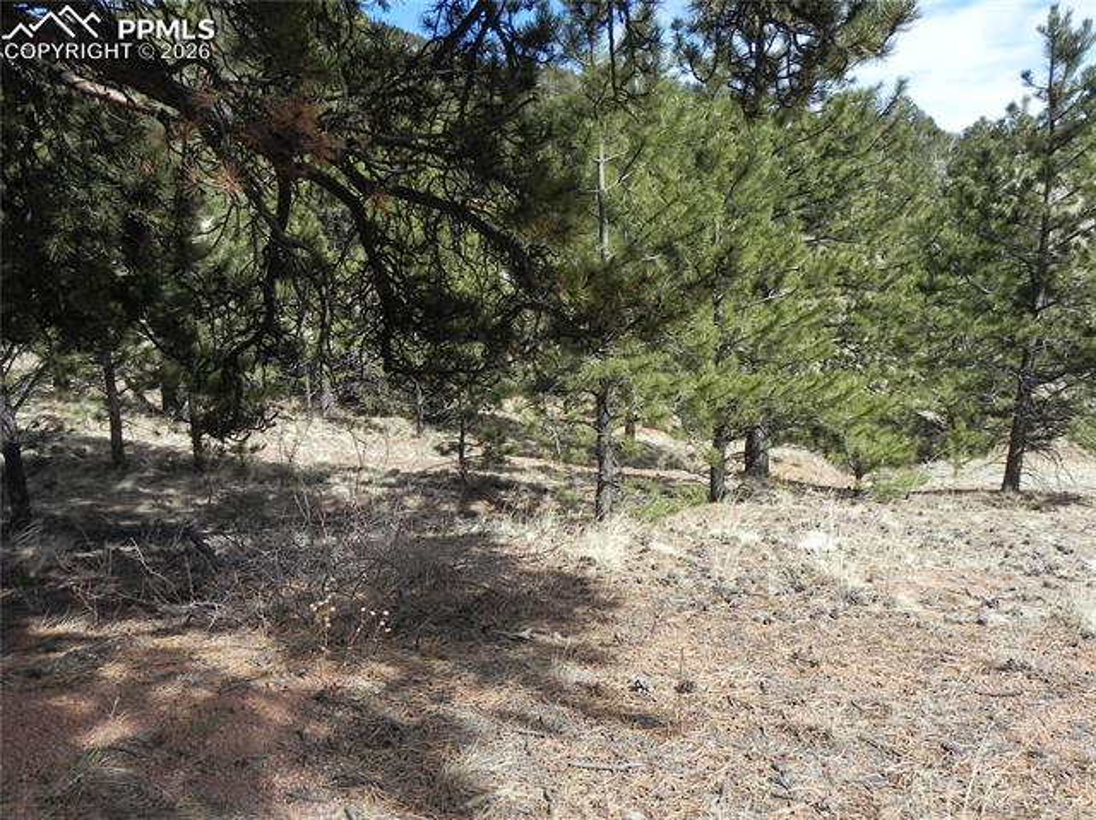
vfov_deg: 53.0
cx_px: 548
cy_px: 410
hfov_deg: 67.3
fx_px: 823
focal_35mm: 26
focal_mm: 4.6
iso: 160
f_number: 7.1
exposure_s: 1/303
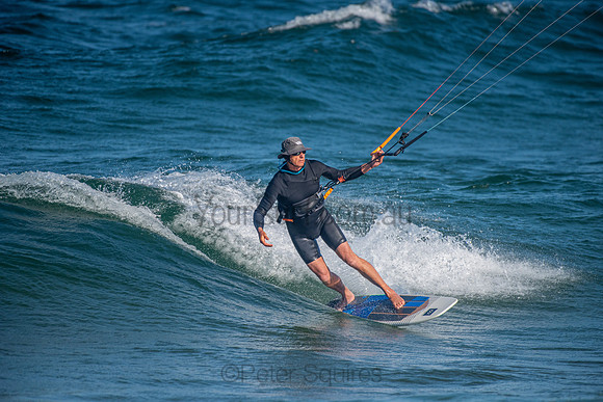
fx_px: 8377
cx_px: 302
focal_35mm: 500
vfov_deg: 2.8
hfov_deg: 4.1
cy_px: 201
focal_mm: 500
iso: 400
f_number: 5.6
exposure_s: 1/4000
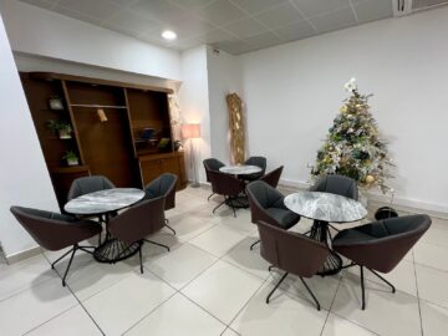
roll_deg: +0.7
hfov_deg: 106.2
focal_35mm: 13
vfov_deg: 89.9
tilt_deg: -18.8
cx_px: 224
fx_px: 168
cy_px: 168
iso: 250
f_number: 1.8
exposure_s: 1/100
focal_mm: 1.57
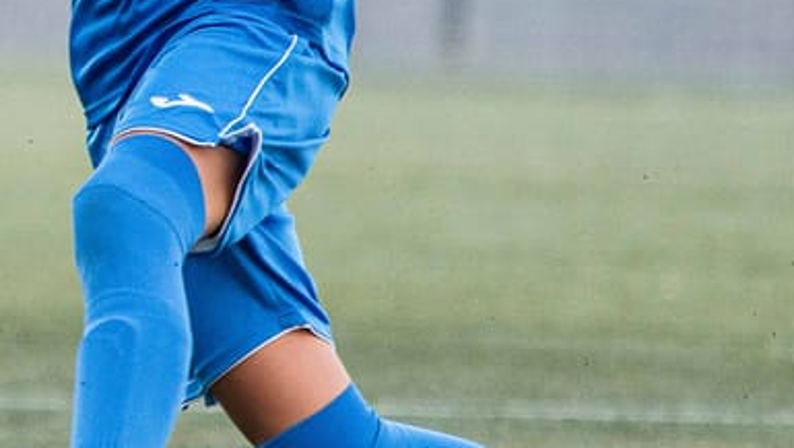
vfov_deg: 0.7
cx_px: -462
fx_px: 36651
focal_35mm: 1740
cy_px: -187
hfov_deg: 1.2
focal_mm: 400
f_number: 5.6
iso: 800
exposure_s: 1/1600
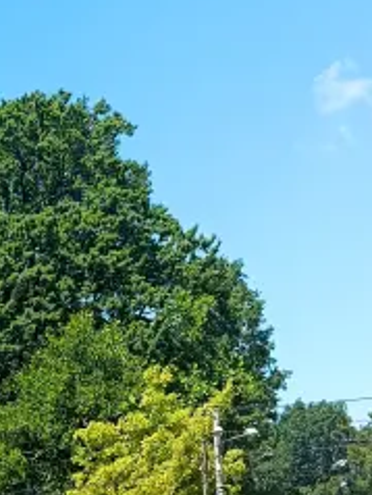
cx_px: -35
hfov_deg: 16.7
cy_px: 845
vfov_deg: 18.6
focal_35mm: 86
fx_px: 1230
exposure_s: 1/310
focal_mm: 5.24
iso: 50
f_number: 1.7
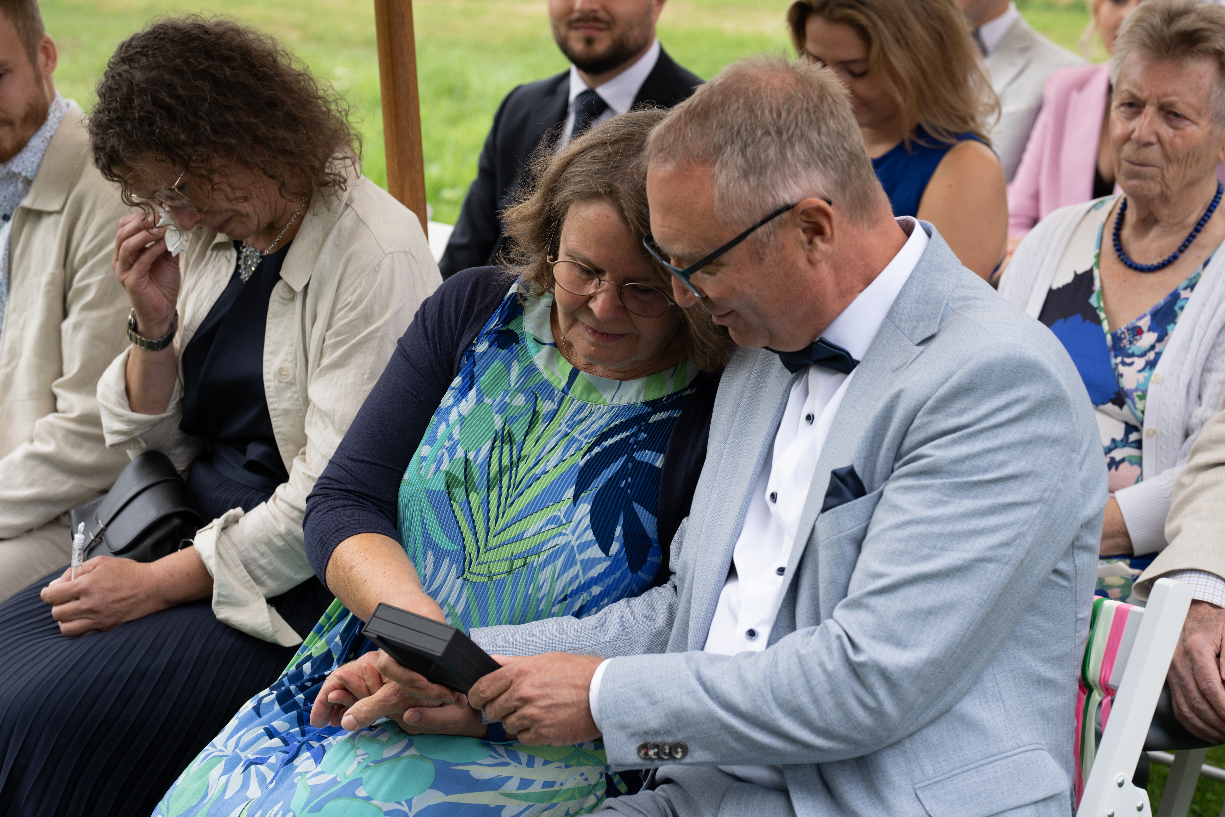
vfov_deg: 16.1
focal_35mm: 85
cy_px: 408
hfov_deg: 23.9
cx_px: 612
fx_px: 2892
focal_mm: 85
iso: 160
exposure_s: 1/160
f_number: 5.6
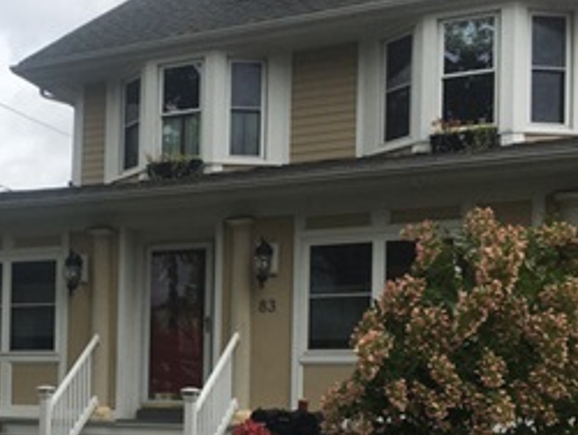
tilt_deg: +3.0
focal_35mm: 58
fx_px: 969
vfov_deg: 24.6
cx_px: 90
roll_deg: -1.7
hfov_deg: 32.0
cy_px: 383
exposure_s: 1/845
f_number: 2.2
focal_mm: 4.15
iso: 25
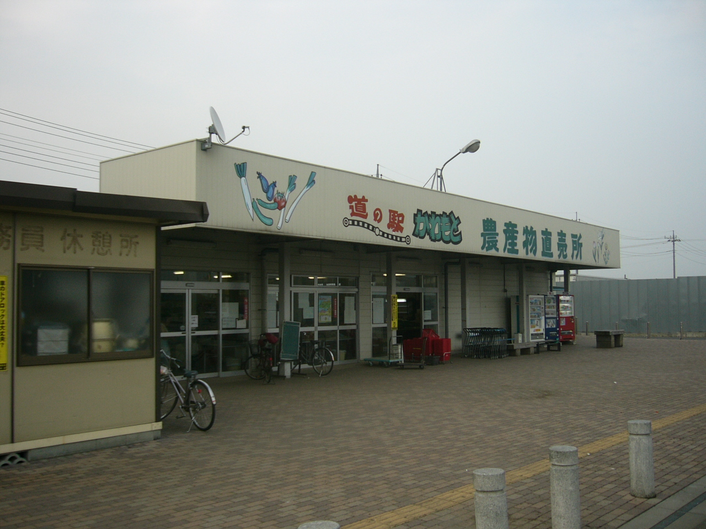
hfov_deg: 52.6
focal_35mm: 35
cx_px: 353
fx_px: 714
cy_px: 264
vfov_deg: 40.7
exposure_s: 1/320
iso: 50
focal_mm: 5.8
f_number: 2.8
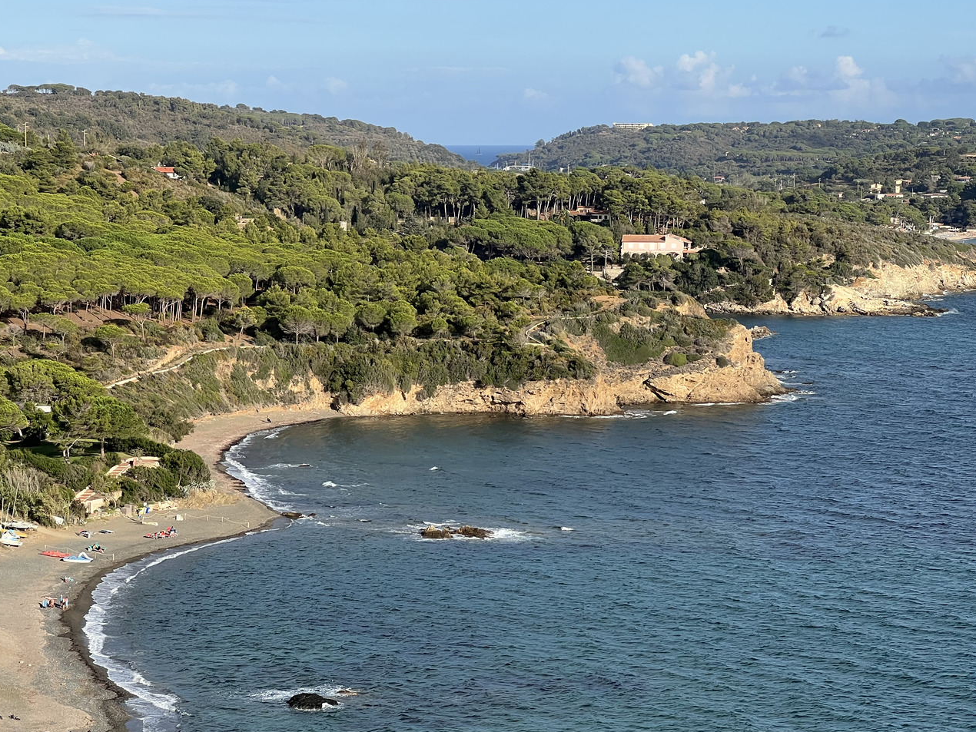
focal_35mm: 97
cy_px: 347
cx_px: 518
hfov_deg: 20.2
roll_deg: +0.2
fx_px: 2735
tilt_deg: -3.6
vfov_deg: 15.2
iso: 32
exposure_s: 1/853
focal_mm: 9
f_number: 2.8
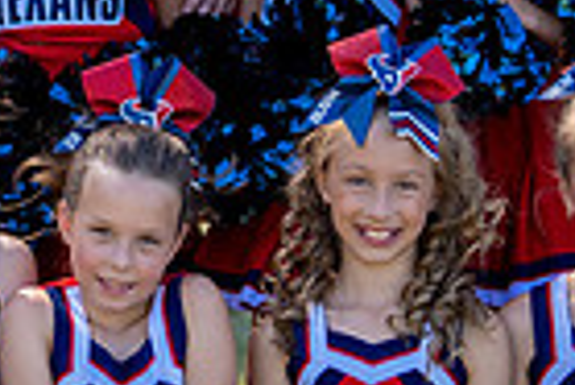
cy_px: 4
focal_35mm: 275
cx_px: 272
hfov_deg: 7.5
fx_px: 4397
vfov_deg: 5.0
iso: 100
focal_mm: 50
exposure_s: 1/2000
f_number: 1.2
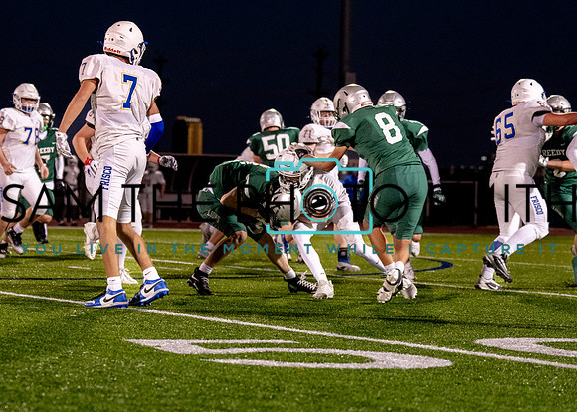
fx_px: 2330
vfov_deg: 10.1
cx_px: 174
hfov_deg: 14.1
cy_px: 171
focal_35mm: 142
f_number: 2.8
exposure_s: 1/1000
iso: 3200
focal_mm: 70
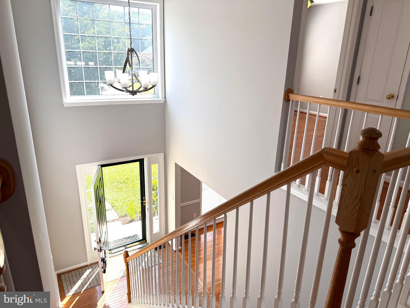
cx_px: 205
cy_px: 154
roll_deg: -1.7
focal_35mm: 24
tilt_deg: -18.3
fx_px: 284
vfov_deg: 56.8
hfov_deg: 71.6
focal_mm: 6.76
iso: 100
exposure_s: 1/1091
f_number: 1.78
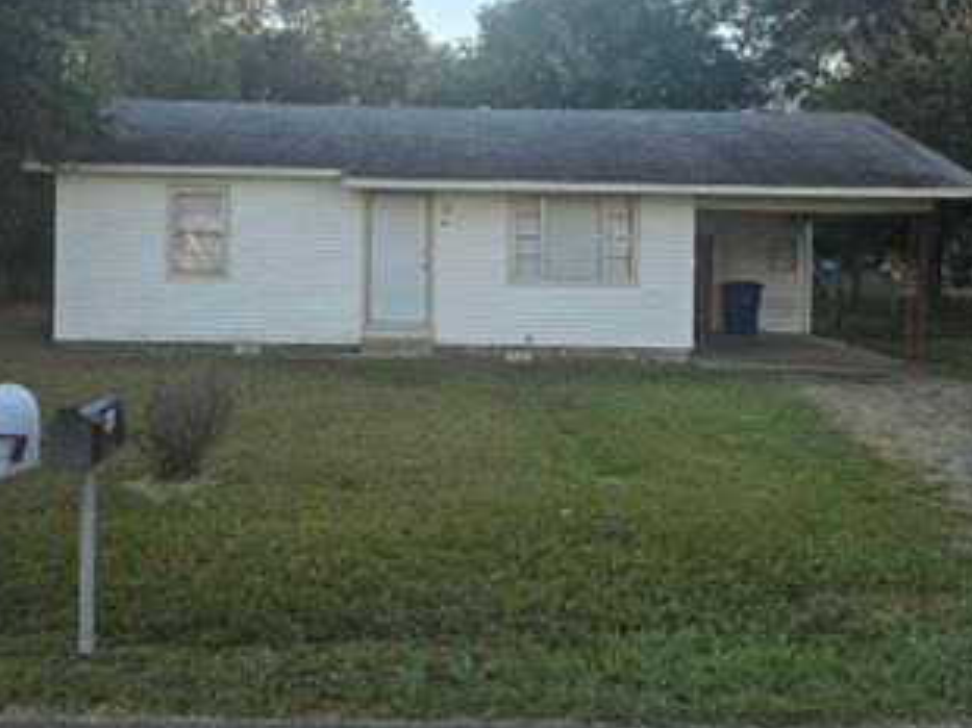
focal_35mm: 37
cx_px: 472
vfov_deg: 38.4
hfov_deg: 50.1
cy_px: 270
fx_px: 1039
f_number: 1.7
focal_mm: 6.3
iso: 20
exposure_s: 1/180
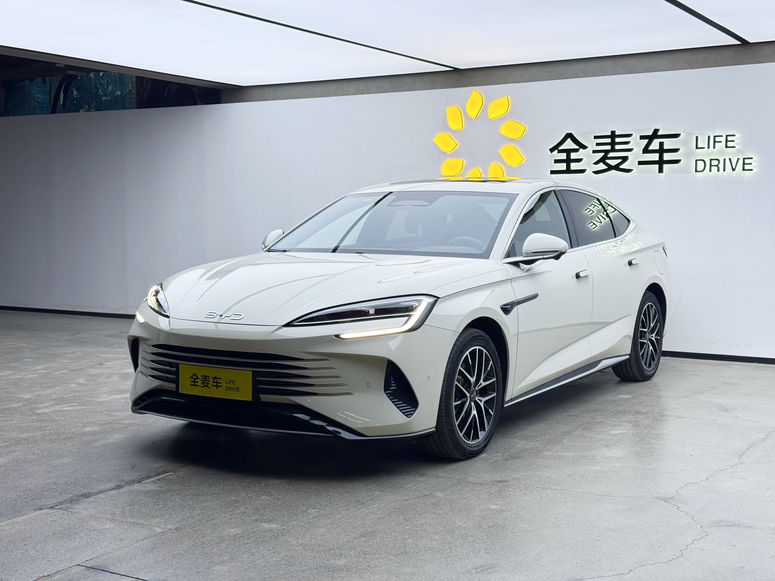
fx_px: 1075
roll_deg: +0.8
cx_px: 388
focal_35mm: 48
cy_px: 290
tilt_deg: -3.5
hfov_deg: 39.7
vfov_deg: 30.3
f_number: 1.78
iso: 64
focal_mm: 6.76
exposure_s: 1/248
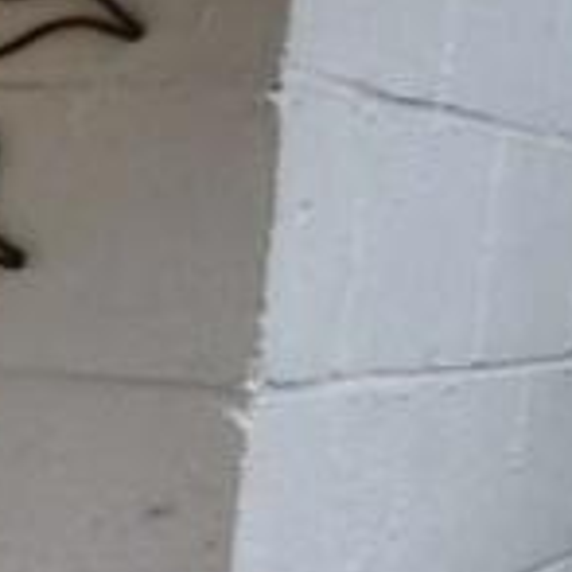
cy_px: 385
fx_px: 1944
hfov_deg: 10.9
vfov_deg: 16.7
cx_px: -1148
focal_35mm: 104
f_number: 3.5
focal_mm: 10
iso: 560
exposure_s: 1/250
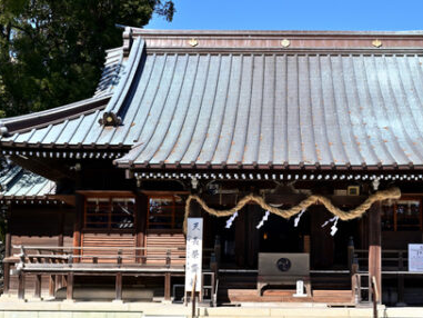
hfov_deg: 28.4
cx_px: 266
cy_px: 168
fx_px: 831
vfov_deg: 21.6
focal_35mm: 68
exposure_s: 1/125
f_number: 18
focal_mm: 45
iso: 200
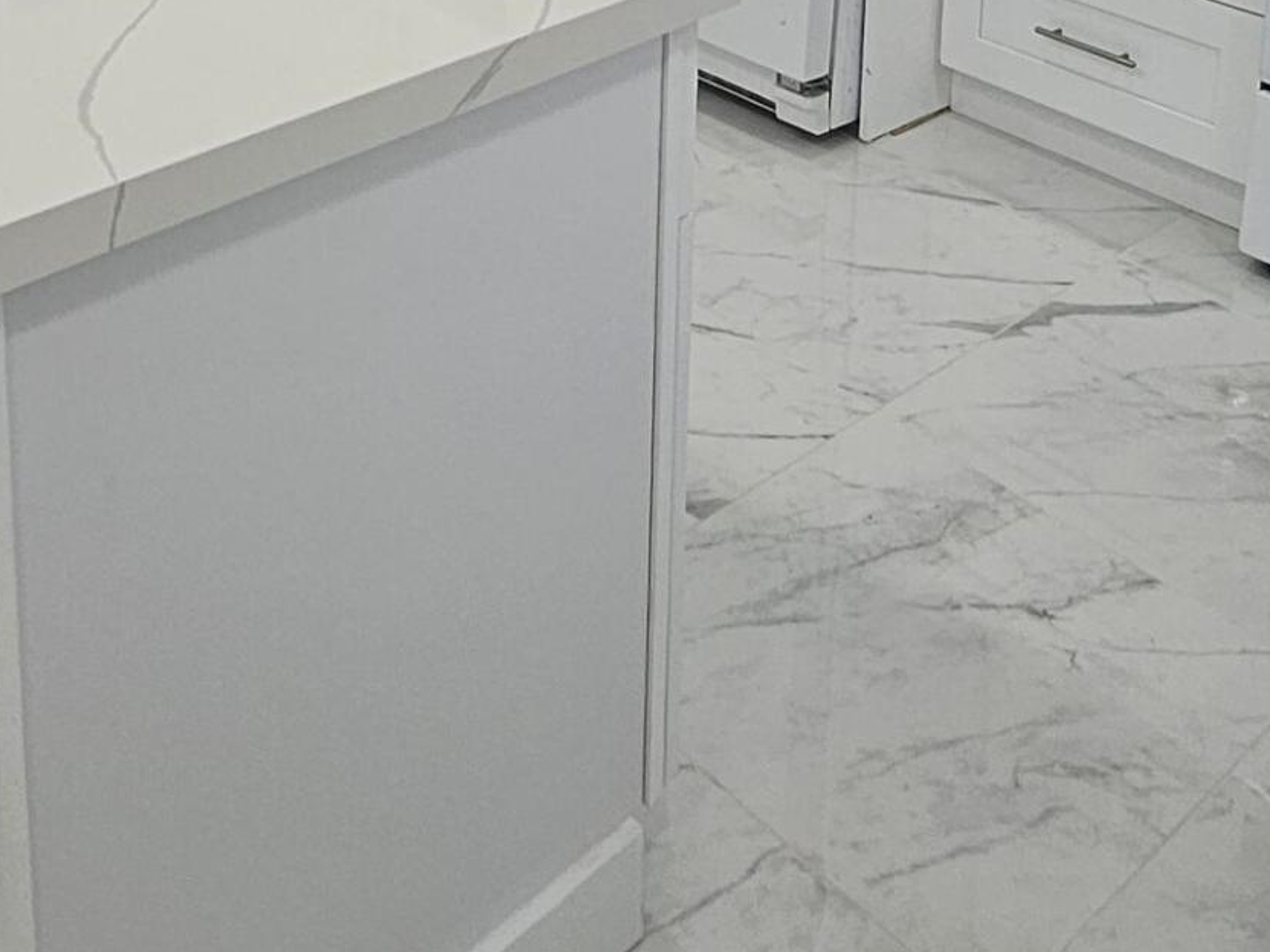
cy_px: -301
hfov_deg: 42.1
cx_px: 614
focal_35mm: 45
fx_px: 1651
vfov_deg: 26.9
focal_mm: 1.74
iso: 40
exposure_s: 1/60
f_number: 2.2
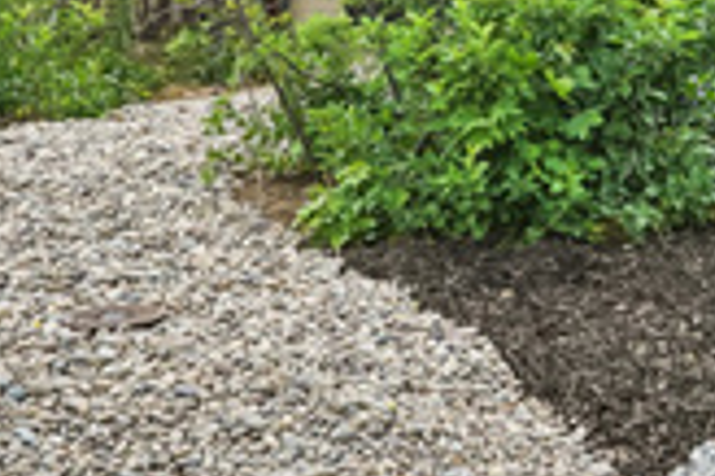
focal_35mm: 137
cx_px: 488
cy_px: -170
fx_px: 2718
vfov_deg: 9.8
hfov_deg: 15.0
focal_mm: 35
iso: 100
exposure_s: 1/125
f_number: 8
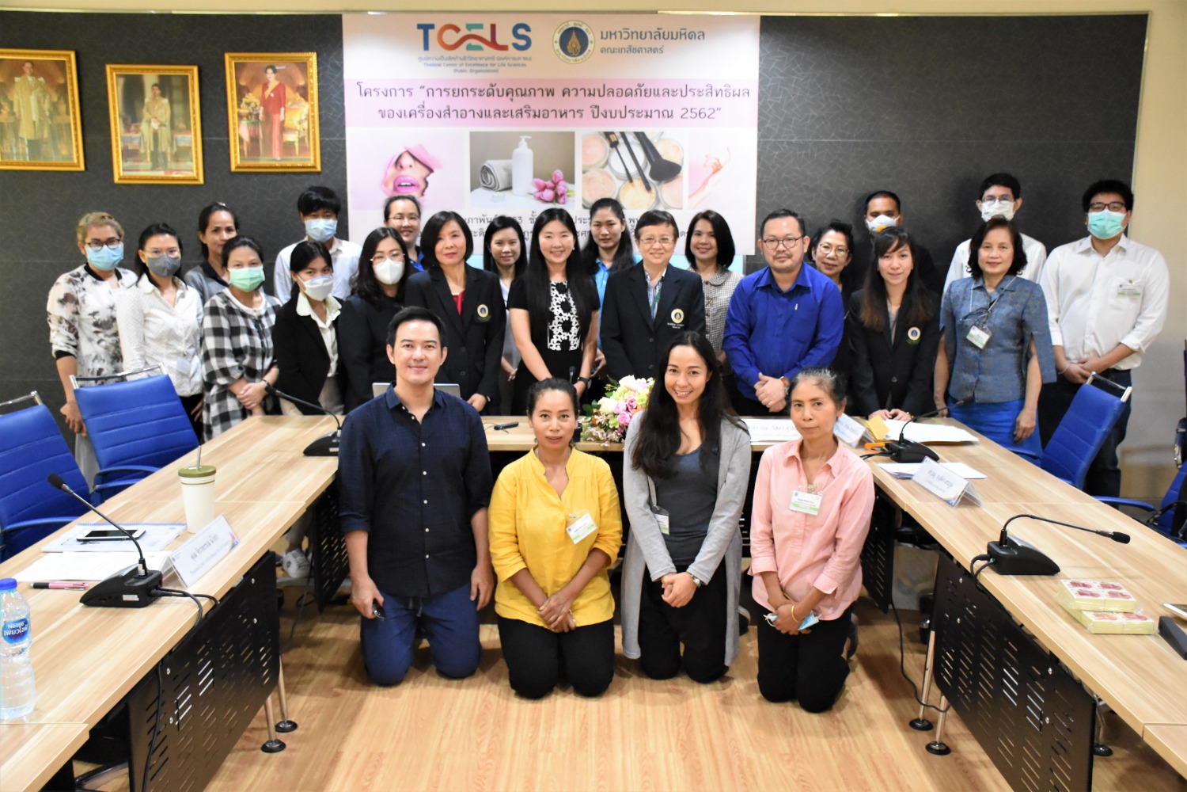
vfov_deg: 38.4
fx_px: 1137
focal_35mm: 34
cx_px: 594
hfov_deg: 55.1
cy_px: 396
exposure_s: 1/200
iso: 6400
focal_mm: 23
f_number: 4
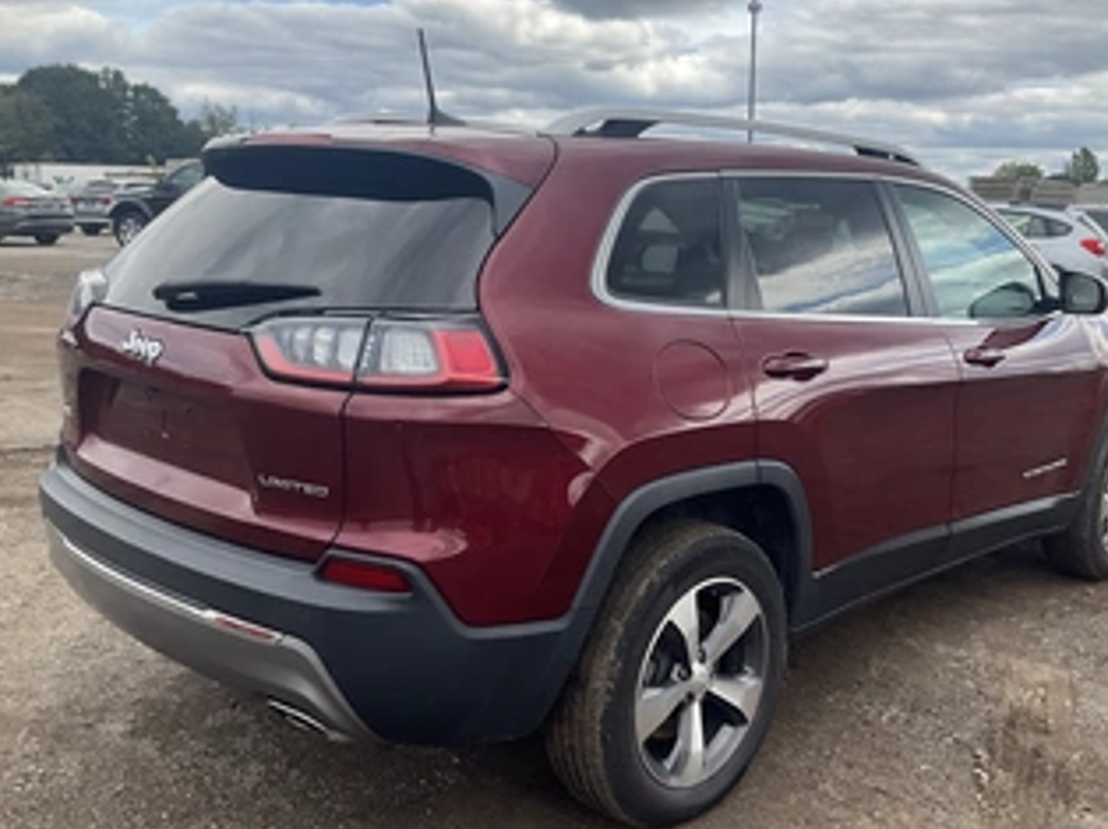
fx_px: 1183
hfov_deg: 50.1
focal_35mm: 37
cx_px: 607
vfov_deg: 38.6
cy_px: 402
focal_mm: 3
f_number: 1.8
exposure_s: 1/1035
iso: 25
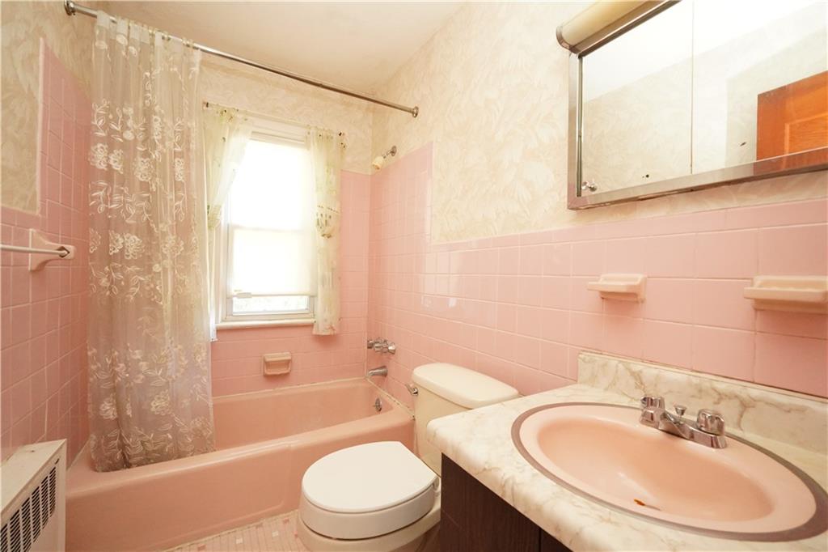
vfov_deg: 77.3
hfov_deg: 100.4
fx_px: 345
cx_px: 414
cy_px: 276
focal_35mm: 15
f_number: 4.5
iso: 4000
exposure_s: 1/125
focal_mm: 10
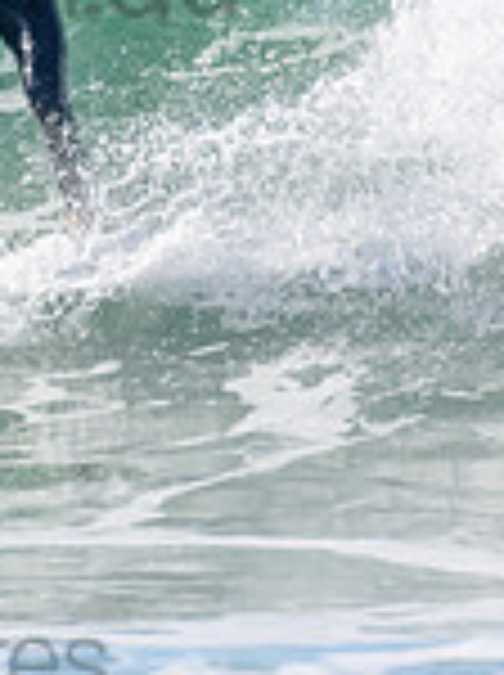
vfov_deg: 0.7
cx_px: -238
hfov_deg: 0.5
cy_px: -88
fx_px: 54356
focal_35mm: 2792
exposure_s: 1/2000
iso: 320
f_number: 5.6
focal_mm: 500
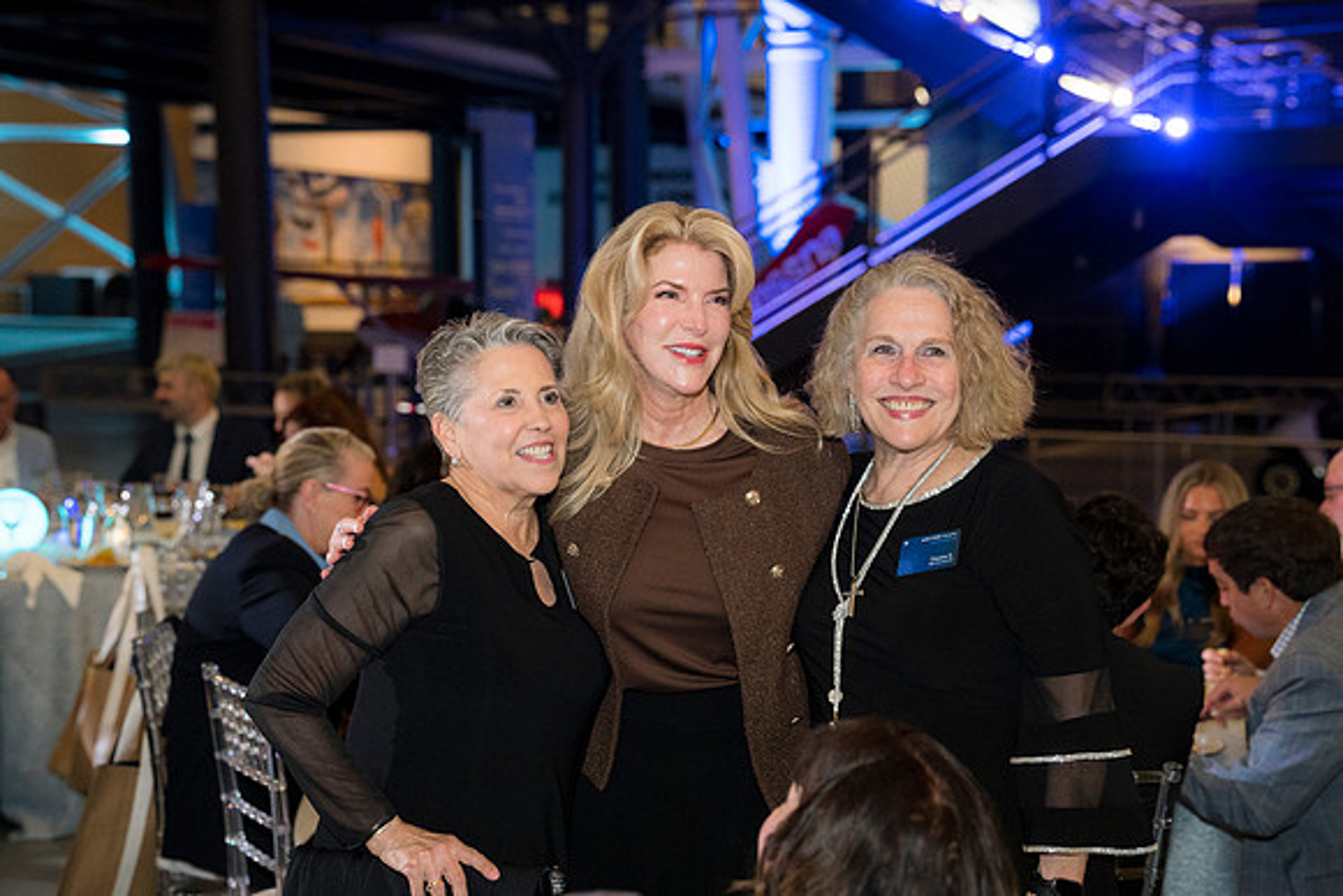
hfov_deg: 33.4
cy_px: 448
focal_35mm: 60
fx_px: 2239
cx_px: 672
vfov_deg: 22.6
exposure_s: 1/125
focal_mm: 60
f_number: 4
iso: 3200
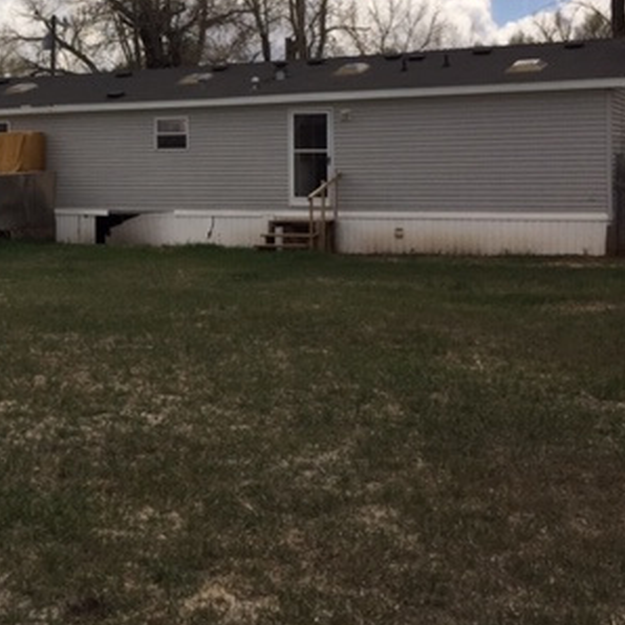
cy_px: 170
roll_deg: +1.7
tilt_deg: +1.5
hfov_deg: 29.9
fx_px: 1123
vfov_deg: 30.7
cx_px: 73
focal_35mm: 55
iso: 32
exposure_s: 1/3968
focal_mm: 4.15
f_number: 2.2
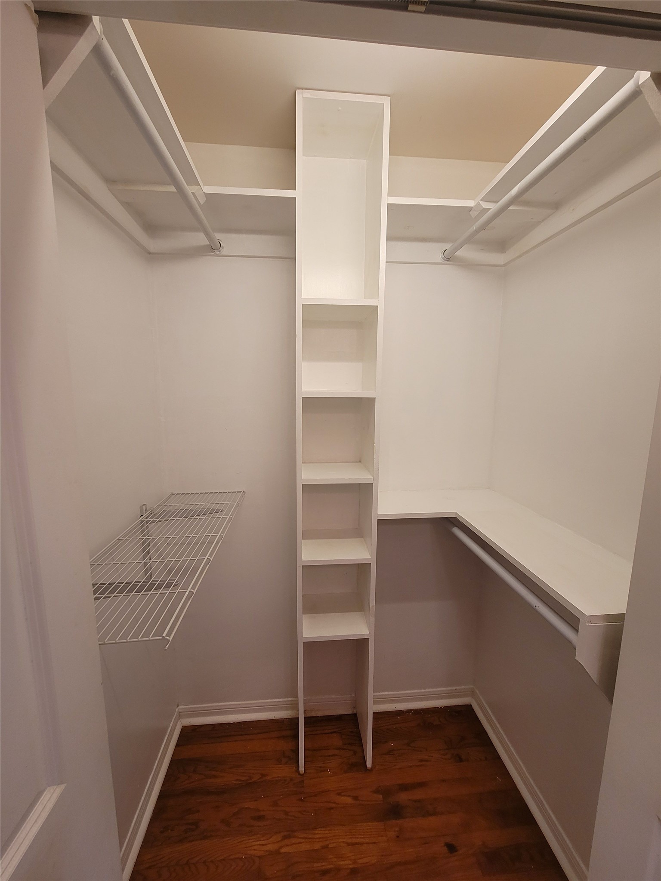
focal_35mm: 13
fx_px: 331
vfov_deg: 106.2
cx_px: 330
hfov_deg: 89.9
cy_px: 440
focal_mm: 2.2
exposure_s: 1/59
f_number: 2.2
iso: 160
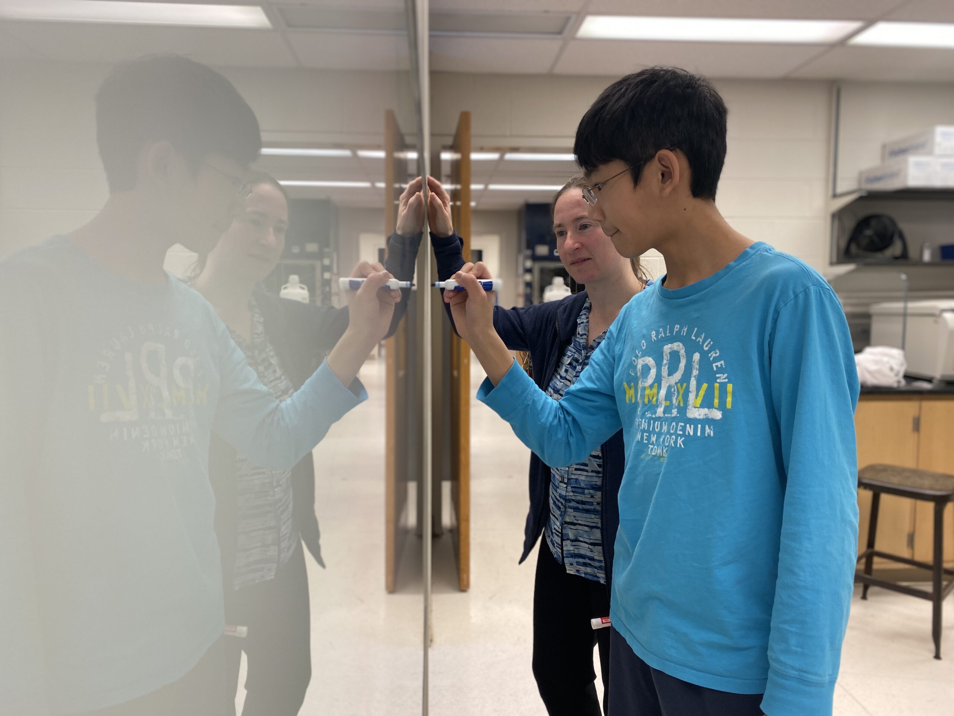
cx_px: 477
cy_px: 358
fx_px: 717
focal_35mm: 26
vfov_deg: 53.1
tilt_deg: -4.7
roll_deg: -0.1
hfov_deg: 67.3
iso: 80
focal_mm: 4.25
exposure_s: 1/60
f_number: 1.8
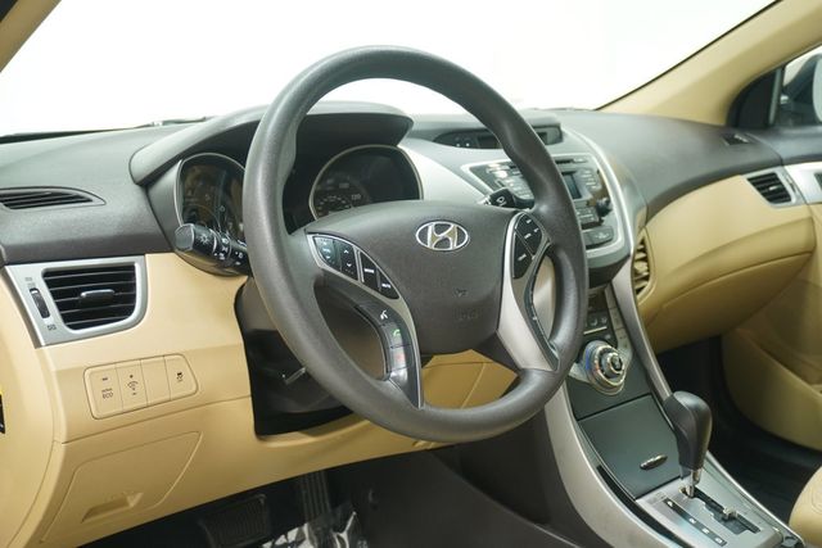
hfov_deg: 49.5
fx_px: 891
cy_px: 274
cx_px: 411
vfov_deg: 34.2
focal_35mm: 39
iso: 1000
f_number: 4.5
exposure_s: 1/60
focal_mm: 26
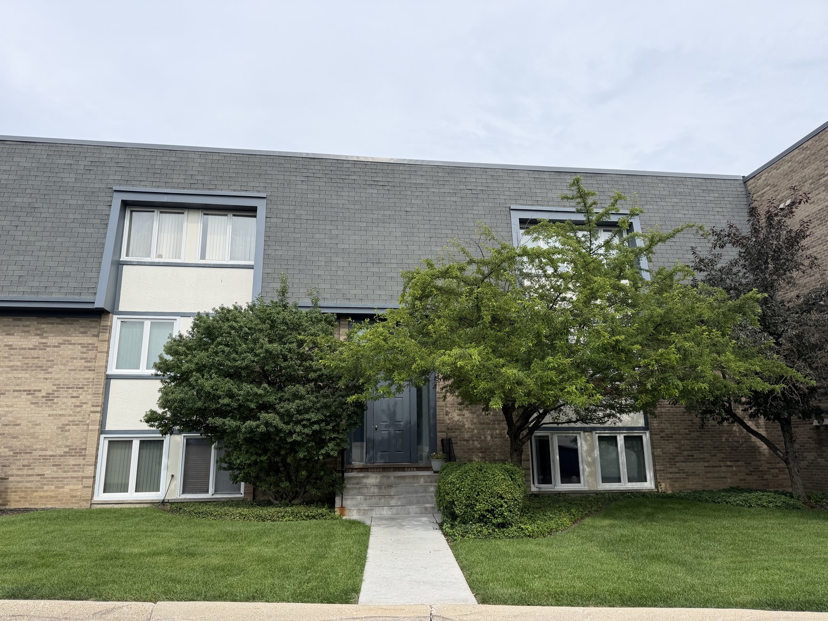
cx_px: 414
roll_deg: -0.5
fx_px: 574
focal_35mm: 24
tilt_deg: +14.3
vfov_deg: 56.8
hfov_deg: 71.6
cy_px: 310
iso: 80
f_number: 1.78
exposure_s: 1/3759
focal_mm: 6.76
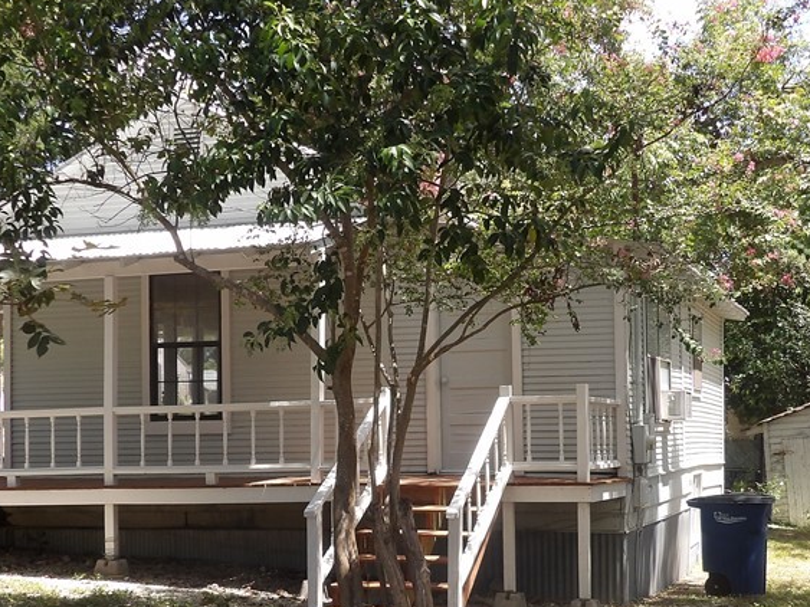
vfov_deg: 24.3
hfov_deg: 32.2
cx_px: 427
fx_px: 1404
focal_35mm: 60
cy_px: 394
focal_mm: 5.9
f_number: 3.6
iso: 100
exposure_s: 1/249
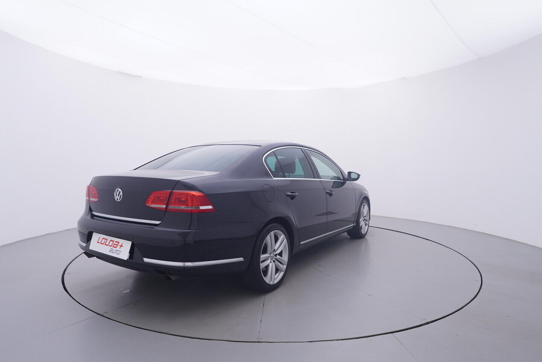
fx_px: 339
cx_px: 271
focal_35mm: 22
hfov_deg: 77.3
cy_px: 181
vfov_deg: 56.2
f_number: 5
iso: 200
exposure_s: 1/80
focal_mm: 15
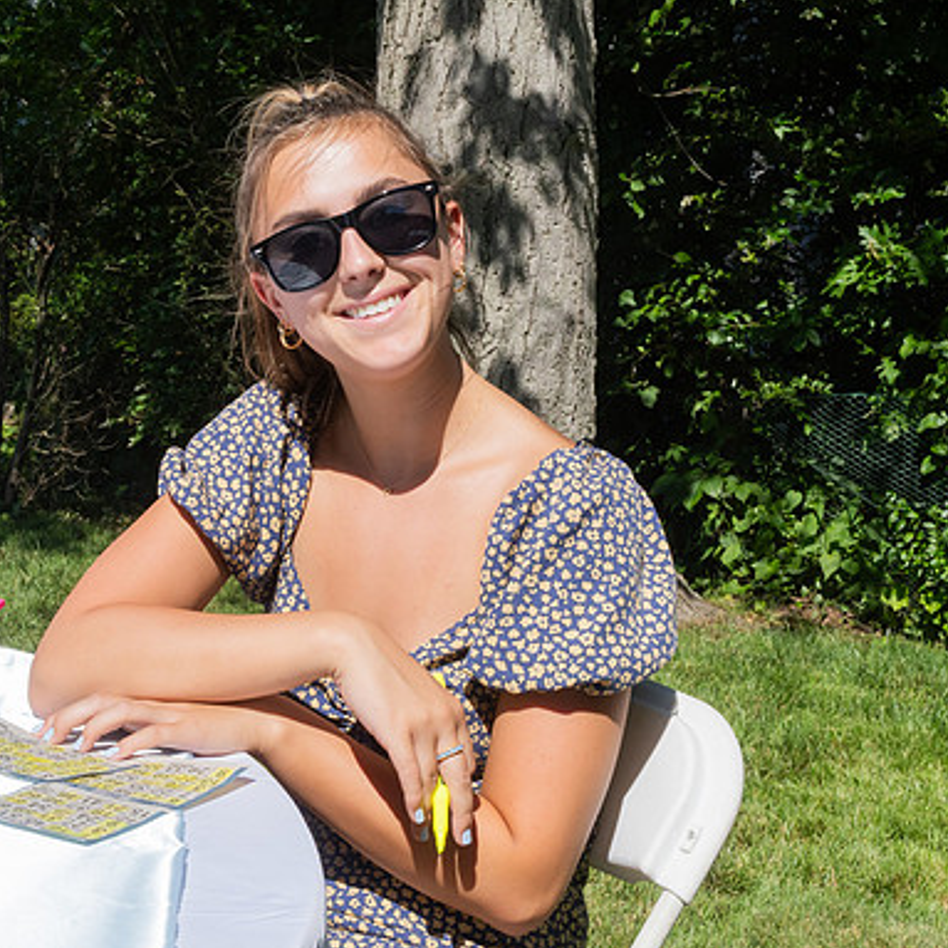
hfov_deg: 29.4
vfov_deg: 29.6
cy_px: 474
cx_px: 339
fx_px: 1797
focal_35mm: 58
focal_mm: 30
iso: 640
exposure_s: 1/400
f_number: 16
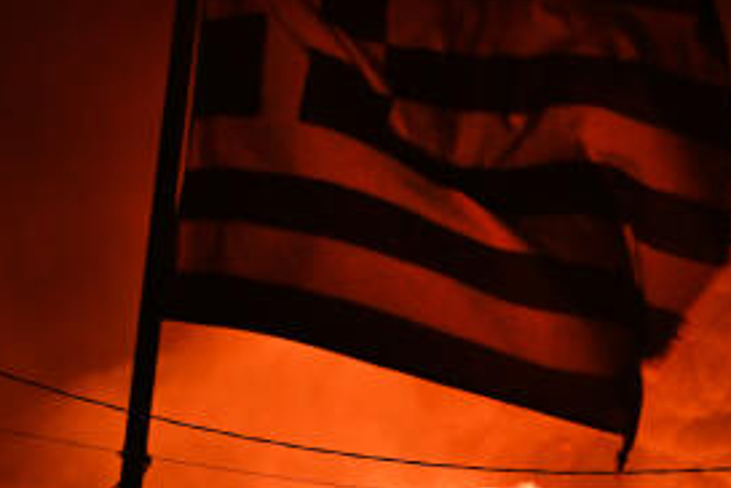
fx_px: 1766
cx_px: 597
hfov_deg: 23.0
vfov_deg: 15.5
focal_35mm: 87
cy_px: 461
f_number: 5.6
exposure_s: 1/320
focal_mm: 36
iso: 4000
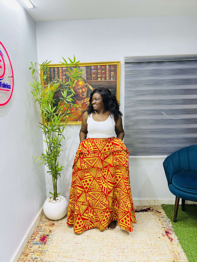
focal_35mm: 26
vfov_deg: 67.3
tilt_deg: -7.7
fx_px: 197
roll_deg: +1.1
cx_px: 98
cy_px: 131
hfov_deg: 53.1
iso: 80
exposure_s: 1/100
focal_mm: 5.1
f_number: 1.6
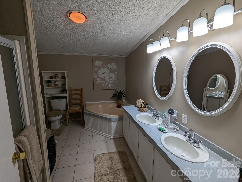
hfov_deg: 94.4
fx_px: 112
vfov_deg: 78.2
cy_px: 91
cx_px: 121
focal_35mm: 16
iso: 37
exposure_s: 1/120
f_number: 2.2
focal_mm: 2.35
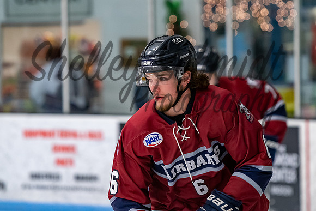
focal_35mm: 315
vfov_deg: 4.4
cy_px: 95
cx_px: 177
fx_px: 2767
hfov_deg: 6.5
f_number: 3.2
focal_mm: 185
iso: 2000
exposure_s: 1/800
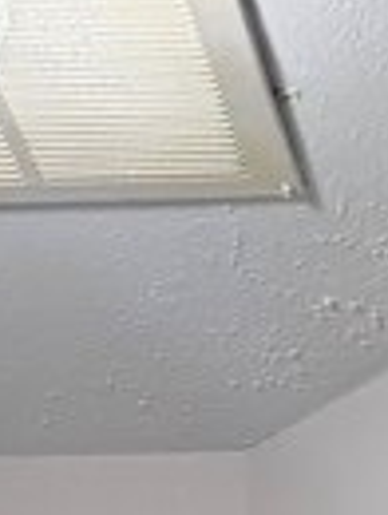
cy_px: 2008
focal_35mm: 189
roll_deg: -0.9
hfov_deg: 7.6
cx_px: 709
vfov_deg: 7.6
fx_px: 2815
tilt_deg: -5.0
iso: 200
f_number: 1.78
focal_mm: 6.76
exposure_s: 1/120
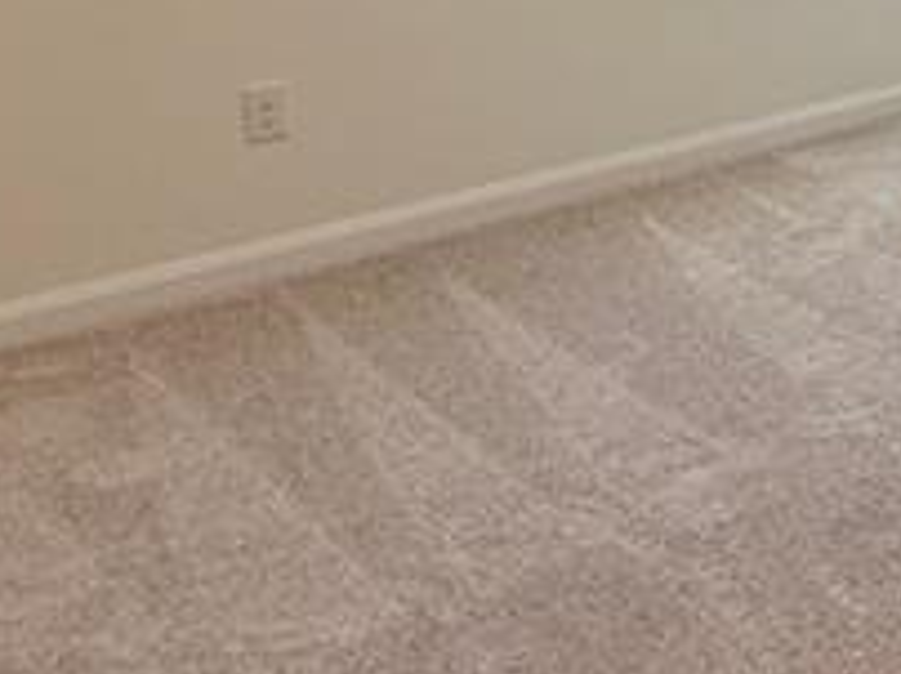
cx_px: 1521
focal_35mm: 71
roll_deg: -0.1
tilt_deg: -4.5
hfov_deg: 20.9
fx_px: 1846
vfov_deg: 18.9
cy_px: -241
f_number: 2.2
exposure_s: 1/120
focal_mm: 2.22
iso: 80
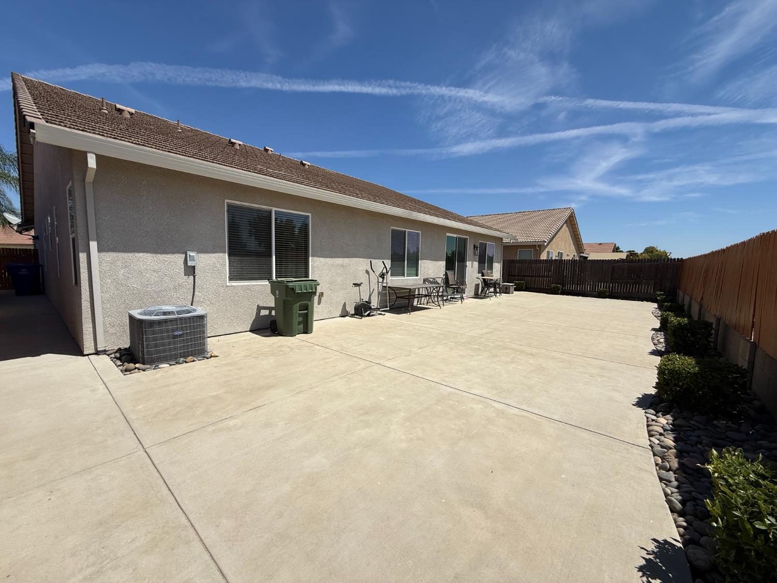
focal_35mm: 14
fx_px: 314
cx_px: 388
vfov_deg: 85.7
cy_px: 292
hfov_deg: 102.1
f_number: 2.2
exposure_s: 1/4425
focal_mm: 2.22
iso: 50
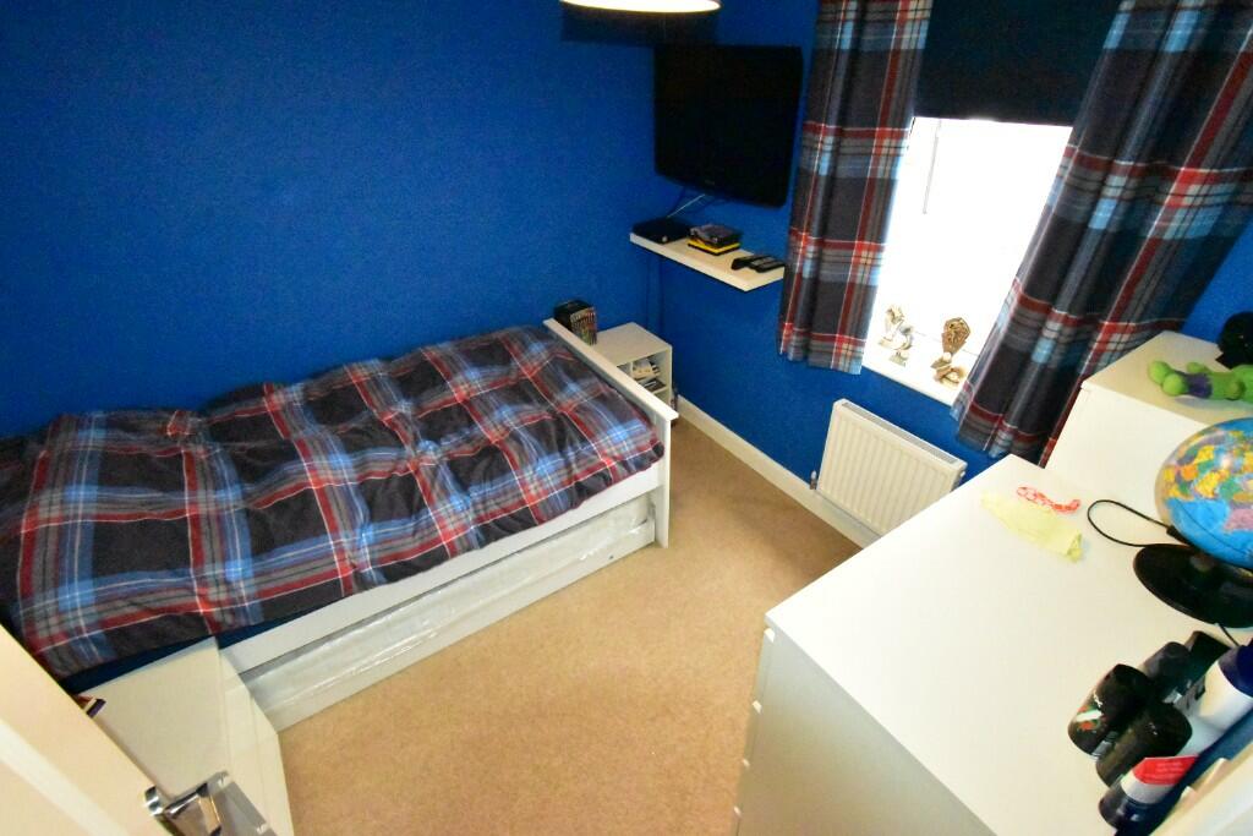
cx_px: 626
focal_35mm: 15
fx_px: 522
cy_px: 418
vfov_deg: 77.3
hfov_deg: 100.4
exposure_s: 1/200
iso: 25600
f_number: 11
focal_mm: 10
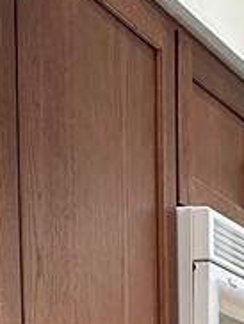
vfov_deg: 12.7
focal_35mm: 135
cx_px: 306
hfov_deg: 10.8
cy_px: 659
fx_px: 1266
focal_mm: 6.86
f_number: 1.78
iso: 200
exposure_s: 1/60
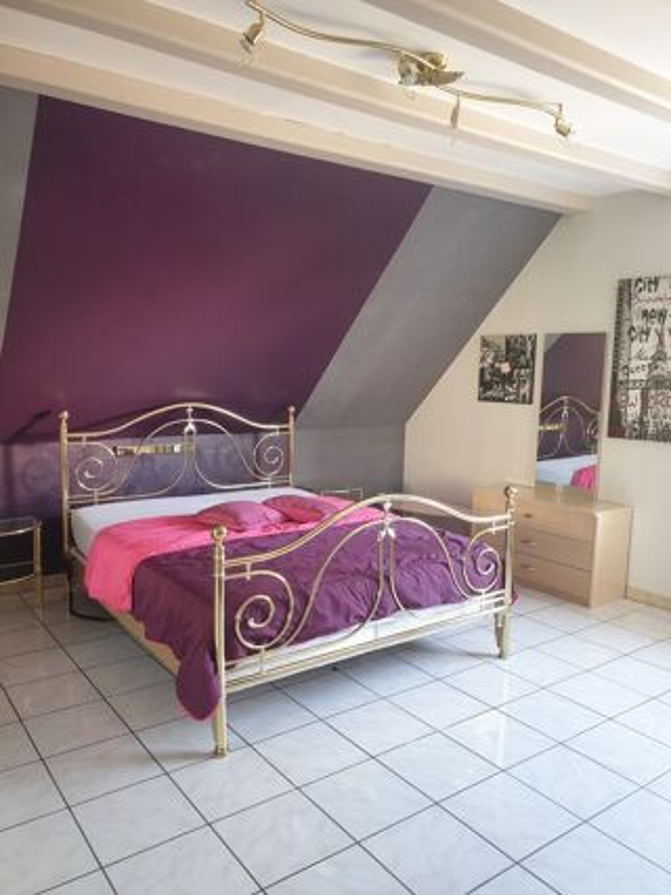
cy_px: 448
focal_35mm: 26
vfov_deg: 67.3
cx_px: 336
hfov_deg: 53.0
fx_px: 672
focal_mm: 4.3
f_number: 2.4
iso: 250
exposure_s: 1/35
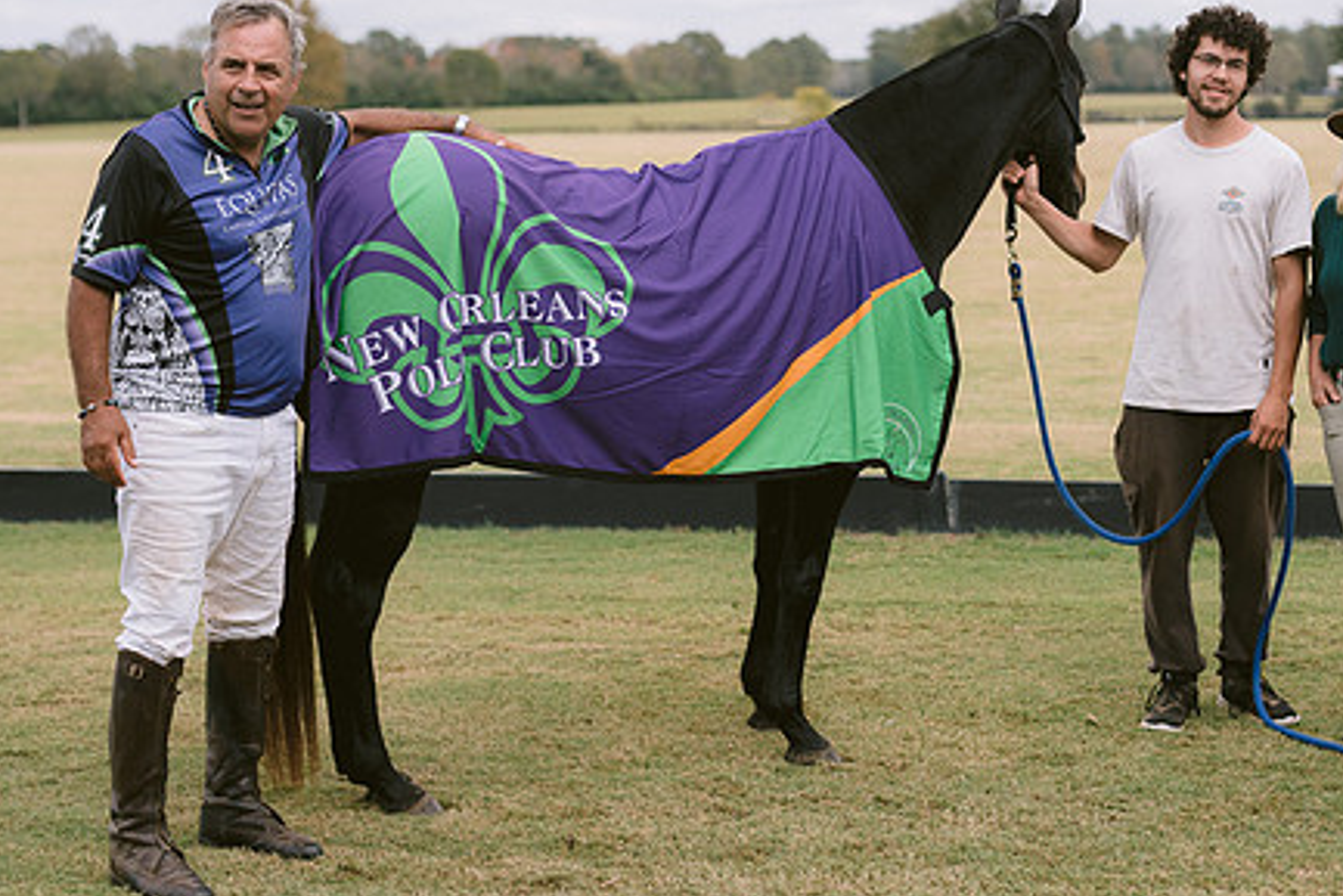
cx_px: 763
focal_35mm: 67
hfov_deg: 30.0
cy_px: 364
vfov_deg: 20.3
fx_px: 2500
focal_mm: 50
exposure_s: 1/4000
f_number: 2.8
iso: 200
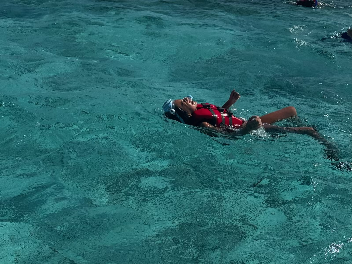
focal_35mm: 48
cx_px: 176
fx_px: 488
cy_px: 132
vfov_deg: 30.3
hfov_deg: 39.7
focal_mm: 6.76
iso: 64
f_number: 1.78
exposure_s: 1/9009
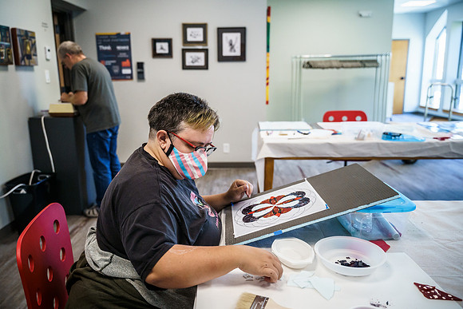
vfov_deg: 43.3
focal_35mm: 30
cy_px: 153
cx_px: 220
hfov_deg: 61.4
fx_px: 390
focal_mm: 28.6
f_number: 2.8
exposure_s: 1/500
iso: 3200
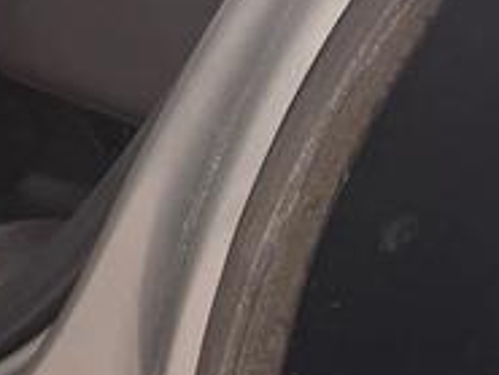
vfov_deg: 8.7
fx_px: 2394
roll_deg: -1.5
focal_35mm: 166
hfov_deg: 10.0
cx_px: -812
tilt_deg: -3.8
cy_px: -189
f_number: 1.78
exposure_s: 1/931
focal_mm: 6.76
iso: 100
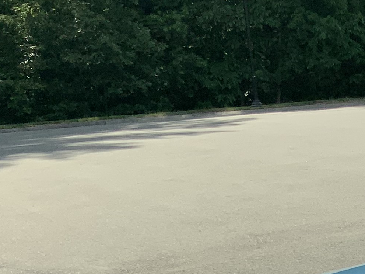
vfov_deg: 11.9
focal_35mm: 118
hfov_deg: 15.6
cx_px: 510
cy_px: 426
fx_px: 1244
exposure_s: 1/1577
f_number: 1.8
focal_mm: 3
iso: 16
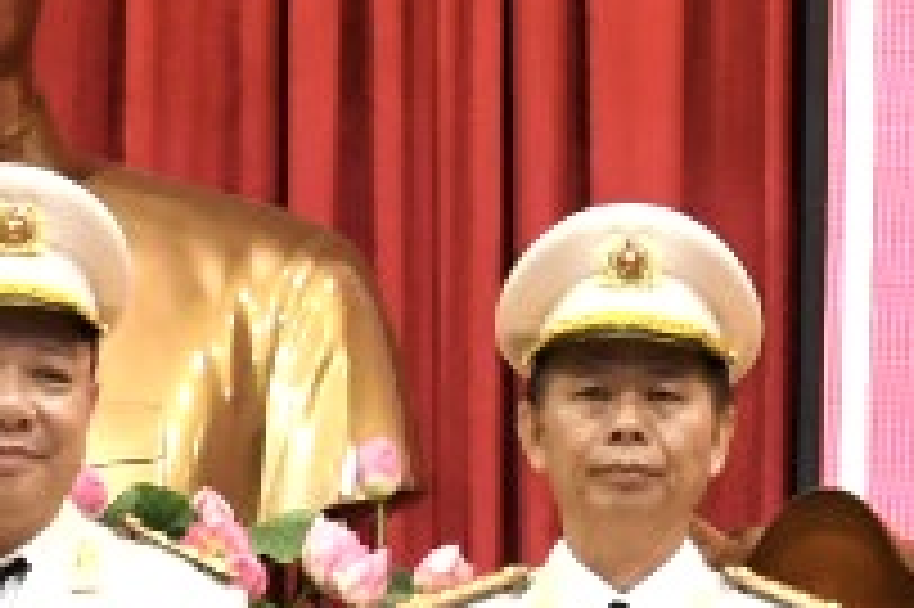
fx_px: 8092
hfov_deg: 6.4
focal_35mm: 319
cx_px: 1090
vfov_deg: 4.3
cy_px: 149
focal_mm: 27
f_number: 5.6
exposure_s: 1/60
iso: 1600
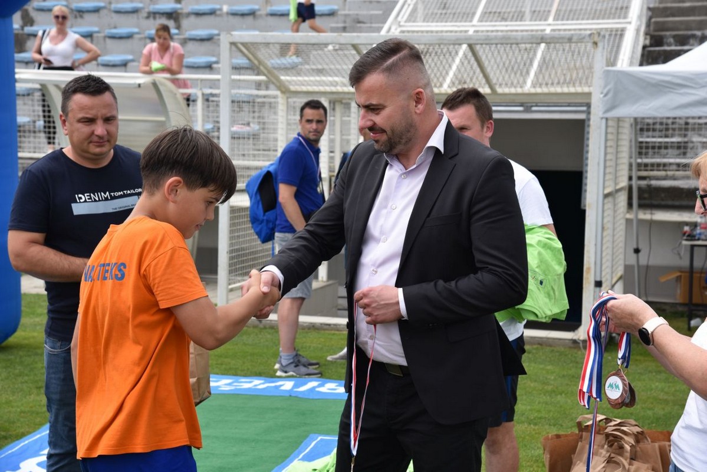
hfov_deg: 30.5
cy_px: 236
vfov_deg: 20.6
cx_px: 354
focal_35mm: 66
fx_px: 1296
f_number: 9
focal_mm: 66
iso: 200
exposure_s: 1/320
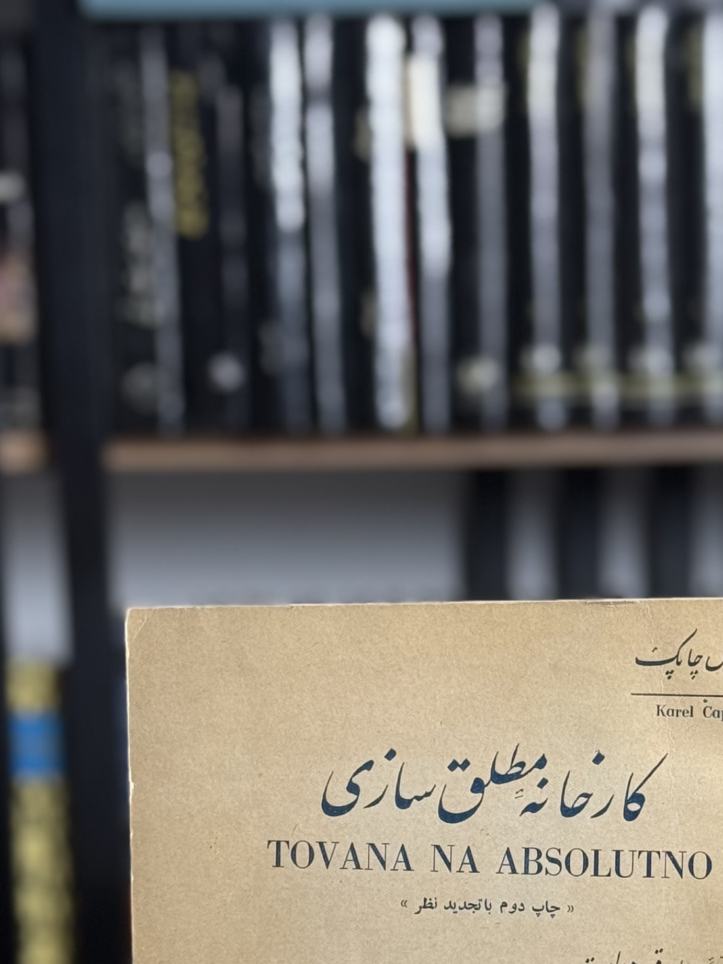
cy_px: 866
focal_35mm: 105
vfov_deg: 18.4
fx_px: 2924
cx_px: 522
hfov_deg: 14.1
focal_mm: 6.76
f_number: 1.78
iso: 100
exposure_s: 1/100
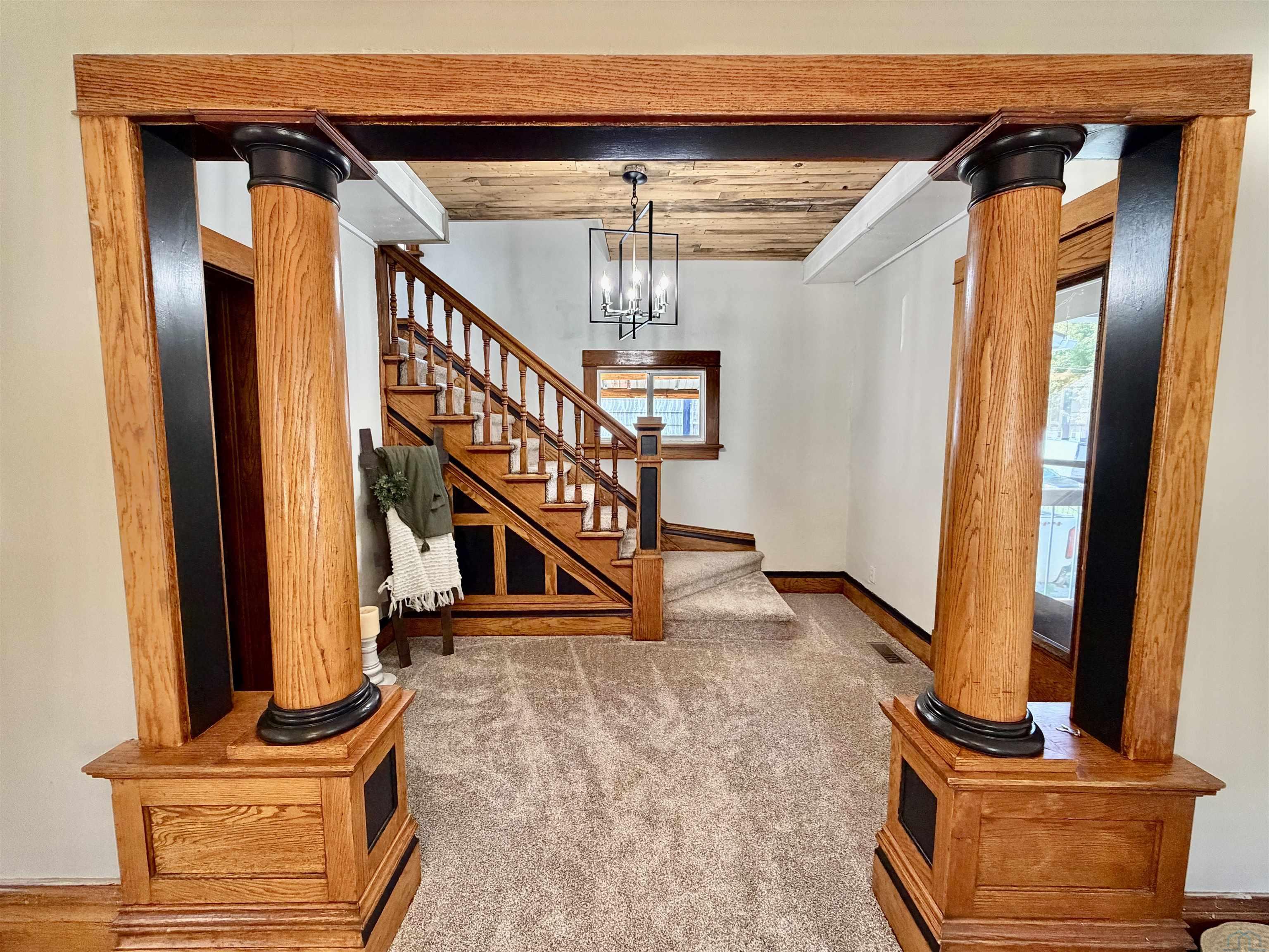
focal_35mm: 14
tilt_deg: -5.6
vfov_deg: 85.7
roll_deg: +0.2
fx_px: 513
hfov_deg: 102.1
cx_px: 634
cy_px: 476
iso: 400
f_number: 2.2
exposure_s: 1/60
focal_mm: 2.22
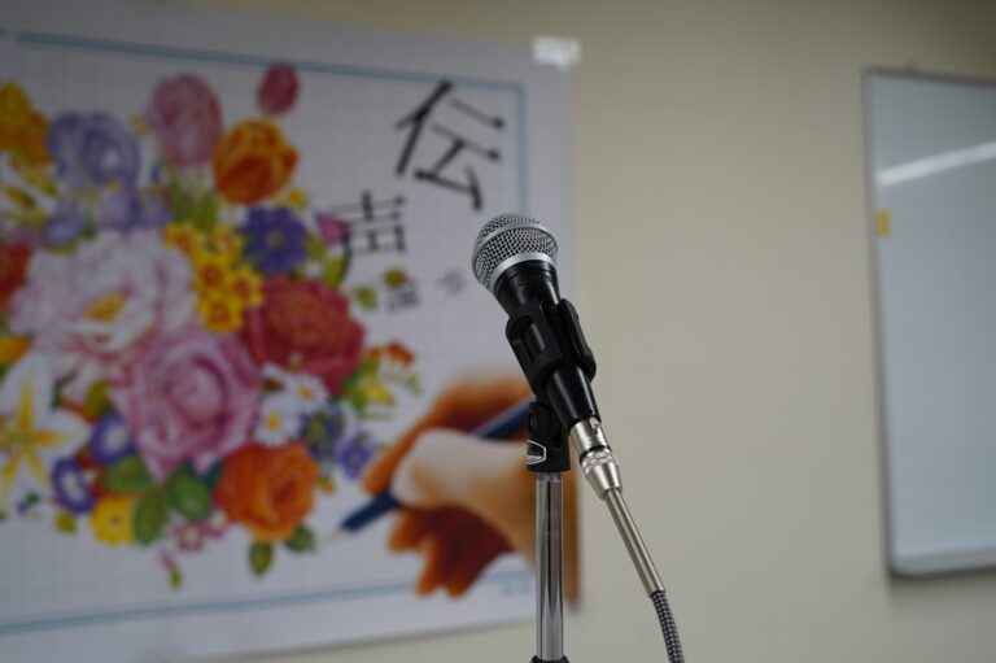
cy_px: 332
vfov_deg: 34.2
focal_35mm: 39
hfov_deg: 49.6
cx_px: 498
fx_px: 1078
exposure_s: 1/160
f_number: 4
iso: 400
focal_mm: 39
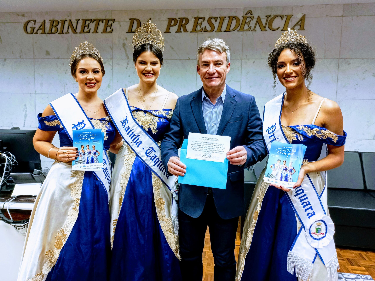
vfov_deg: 54.9
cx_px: 188
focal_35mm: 25
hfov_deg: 69.4
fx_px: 271
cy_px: 140
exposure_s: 1/60
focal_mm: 4.6
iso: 200
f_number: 1.8
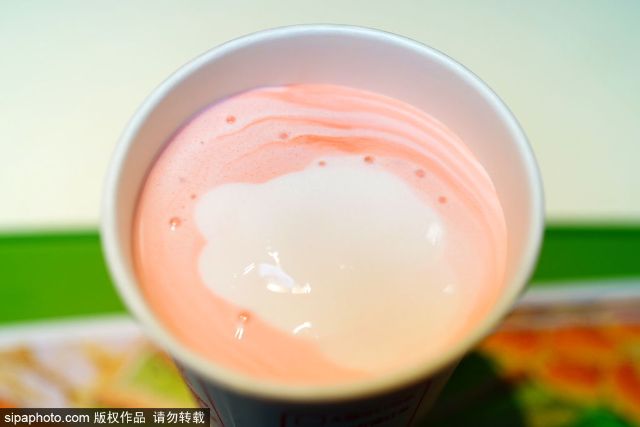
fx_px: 711
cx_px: 320
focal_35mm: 40
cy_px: 214
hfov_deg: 48.5
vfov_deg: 33.4
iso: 250
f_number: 2
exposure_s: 1/400
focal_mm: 40
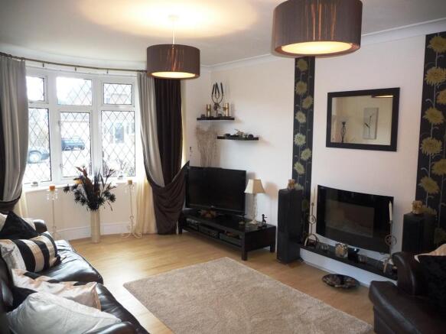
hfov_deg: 63.5
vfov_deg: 49.7
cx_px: 223
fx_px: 361
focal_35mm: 28
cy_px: 167
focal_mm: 4.7
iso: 320
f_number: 3.3
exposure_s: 1/30
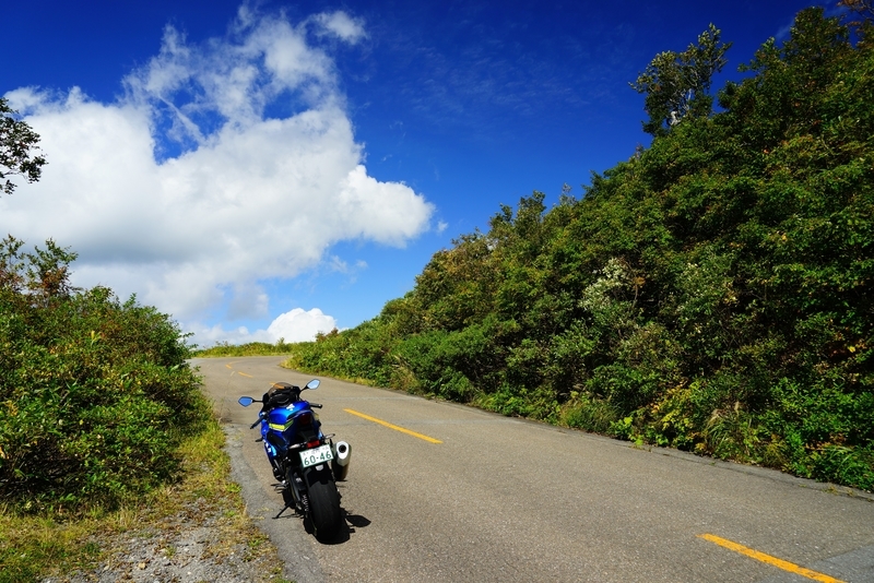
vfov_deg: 53.2
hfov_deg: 73.7
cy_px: 292
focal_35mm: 24
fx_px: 583
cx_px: 437
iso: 100
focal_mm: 24
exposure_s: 1/100
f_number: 7.1
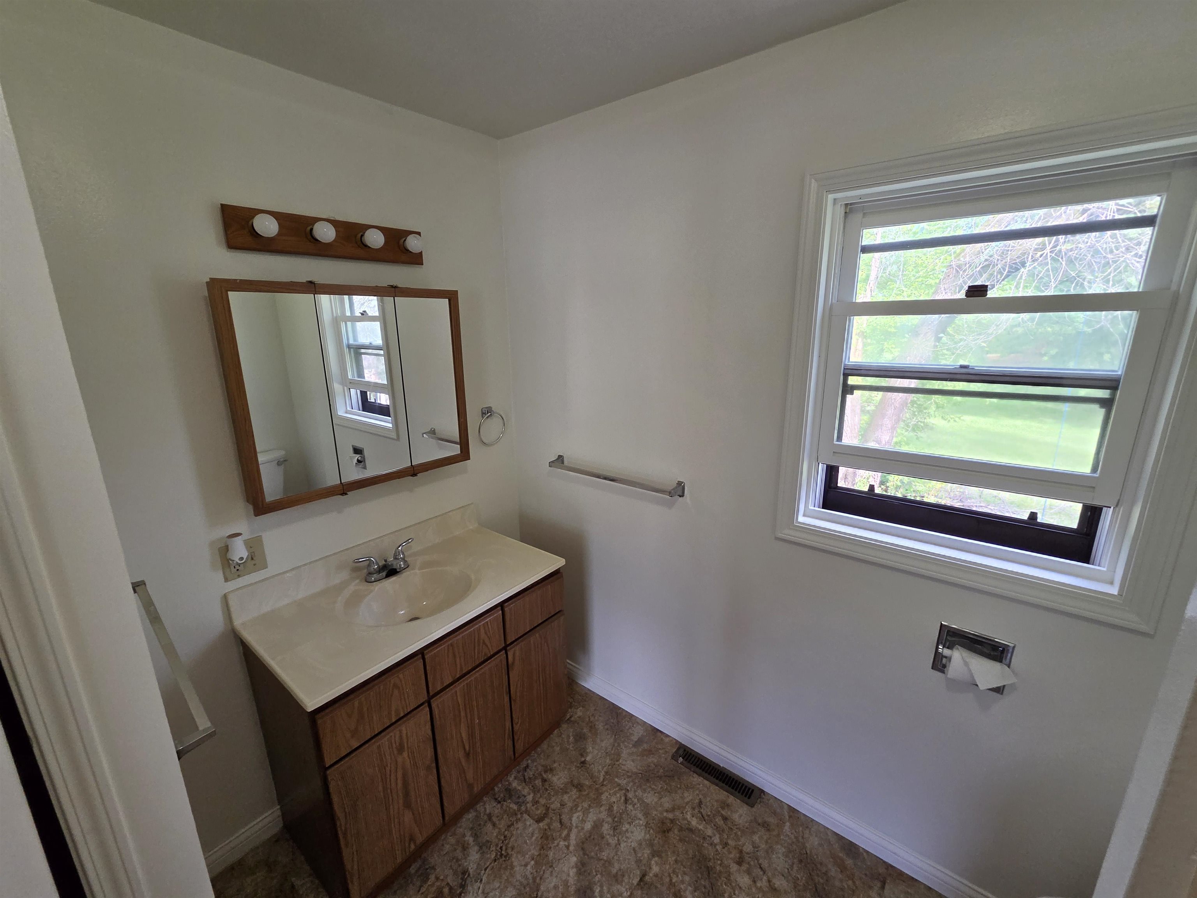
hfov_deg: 106.2
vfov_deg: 89.9
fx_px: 450
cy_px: 449
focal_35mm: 13
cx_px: 598
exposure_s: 1/120
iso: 250
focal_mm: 2.2
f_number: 2.2
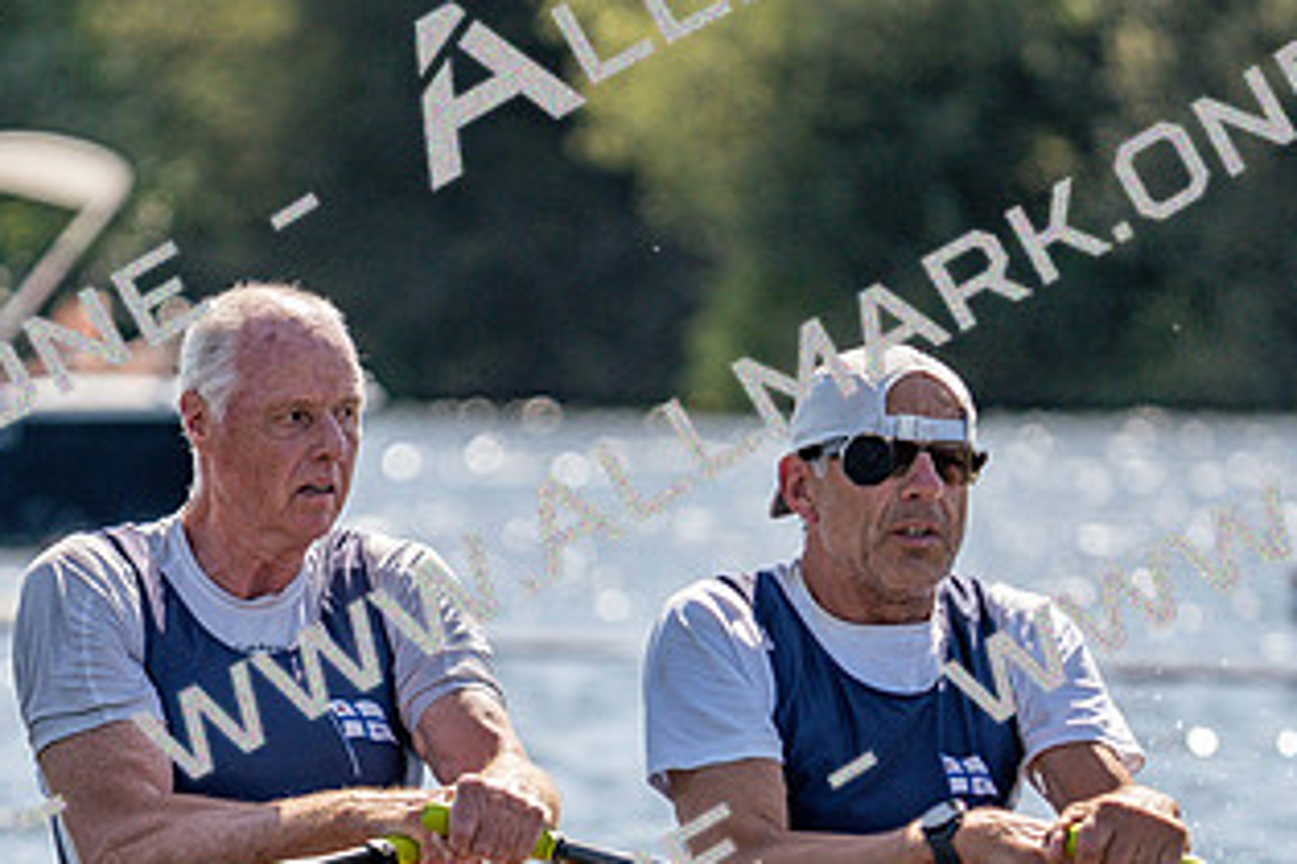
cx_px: 642
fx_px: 19453
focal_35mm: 540
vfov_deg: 2.5
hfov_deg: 3.8
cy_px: 792
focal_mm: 293
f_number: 5.6
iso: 320
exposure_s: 1/2000
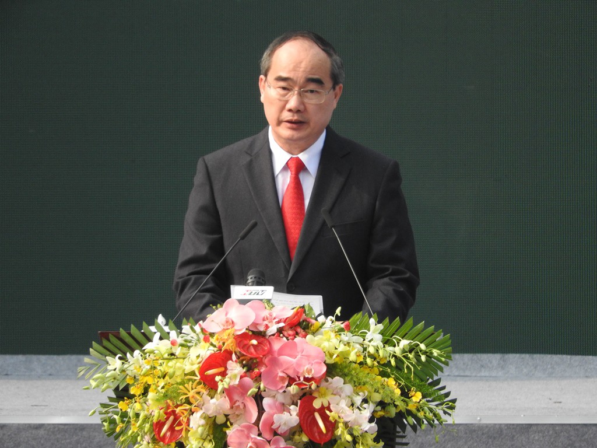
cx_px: 298
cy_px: 224
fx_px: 20696
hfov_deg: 1.7
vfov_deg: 1.2
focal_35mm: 1200
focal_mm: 215
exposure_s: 1/640
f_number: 6
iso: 400
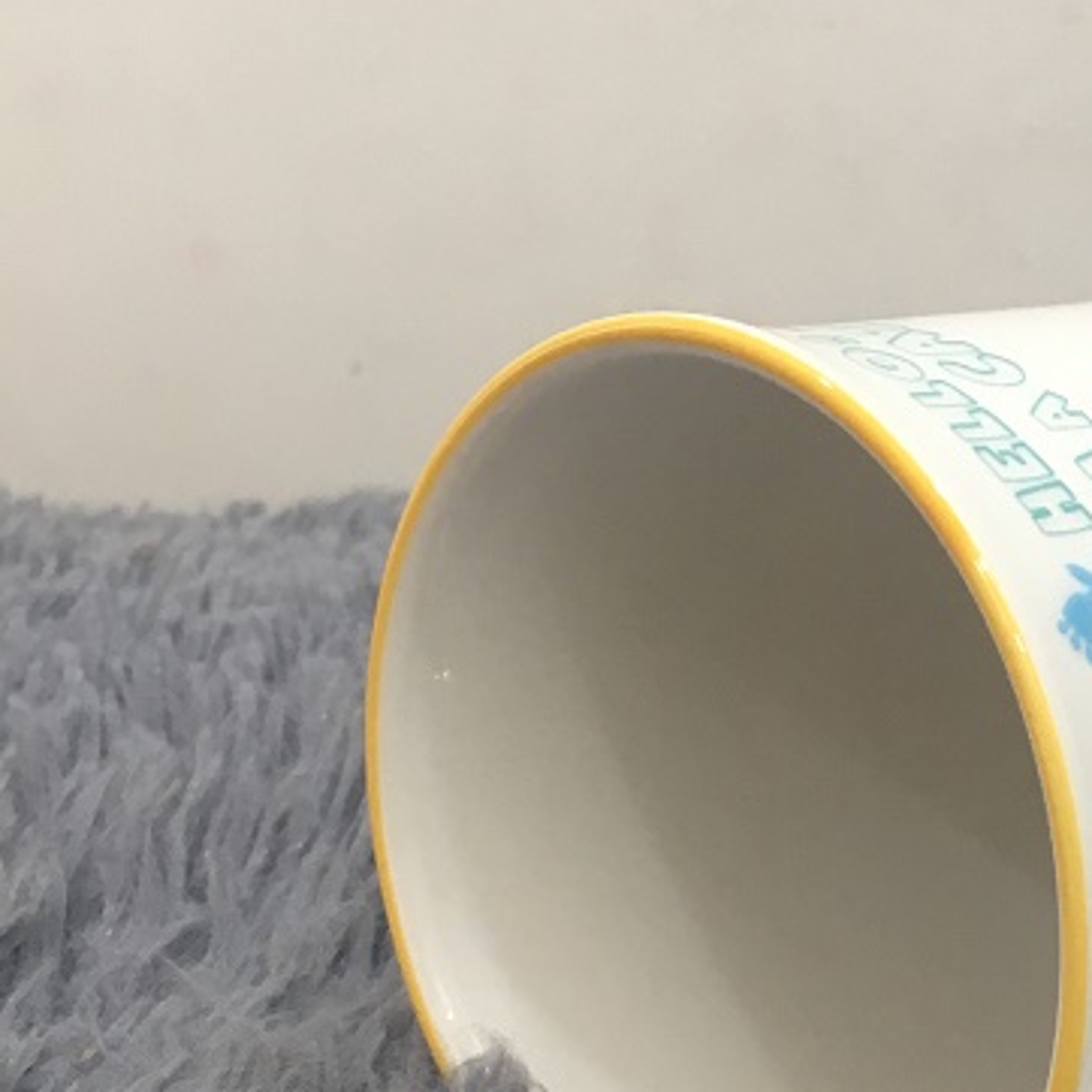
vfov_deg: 20.4
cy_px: 609
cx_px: 1128
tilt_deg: -15.4
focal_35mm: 85
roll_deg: -0.3
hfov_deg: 19.7
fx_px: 3034
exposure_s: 1/33
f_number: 2.2
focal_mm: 4.15
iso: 64
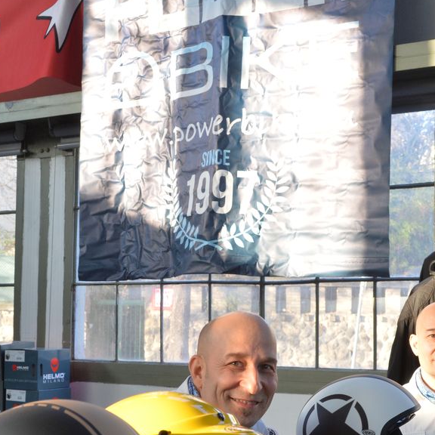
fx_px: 981
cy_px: 300
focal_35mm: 69
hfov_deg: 25.0
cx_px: 248
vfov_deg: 24.8
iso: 1600
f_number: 8
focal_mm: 38
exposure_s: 1/125
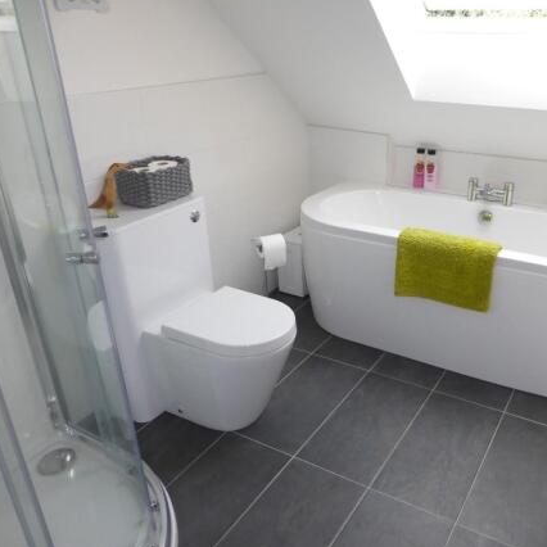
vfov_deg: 55.6
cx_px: 347
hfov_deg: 54.9
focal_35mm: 29
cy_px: 269
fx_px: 518
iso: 125
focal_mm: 4.3
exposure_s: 1/60
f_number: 3.3
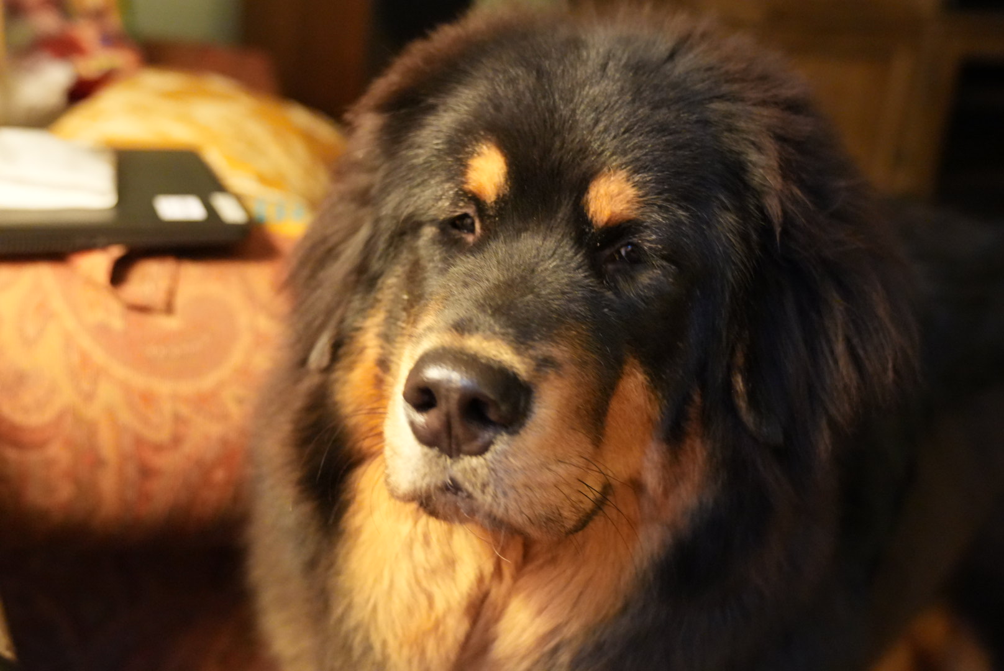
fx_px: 1256
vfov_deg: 29.9
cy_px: 336
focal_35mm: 45
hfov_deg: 43.6
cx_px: 502
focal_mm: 30
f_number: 2.8
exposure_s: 1/160
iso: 5000
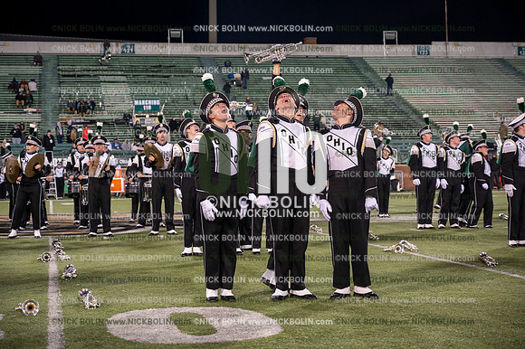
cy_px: 174
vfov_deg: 19.4
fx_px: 1020
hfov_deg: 28.9
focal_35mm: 70
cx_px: 262
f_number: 4
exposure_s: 1/640
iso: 3200
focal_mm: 70
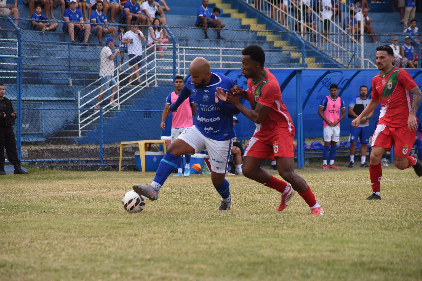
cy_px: 140
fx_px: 1582
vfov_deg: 10.2
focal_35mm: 135
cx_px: 211
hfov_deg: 15.2
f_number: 5.6
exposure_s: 1/400
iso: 1600
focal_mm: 135
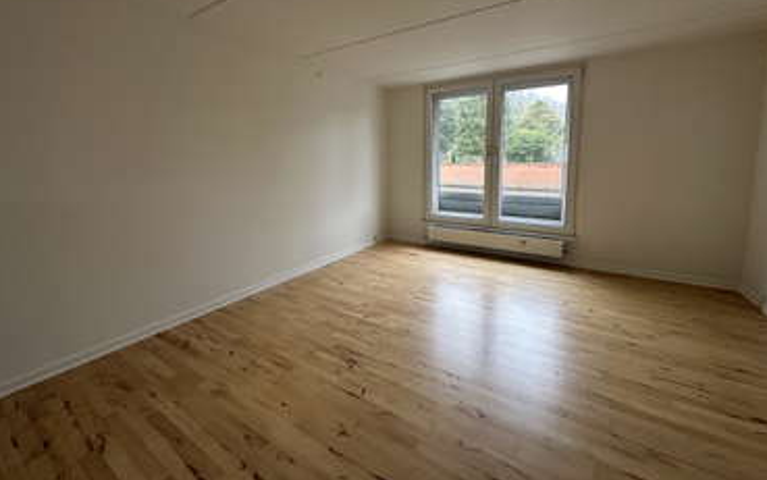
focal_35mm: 15
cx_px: 381
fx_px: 314
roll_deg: +0.1
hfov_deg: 101.4
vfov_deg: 74.1
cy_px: 193
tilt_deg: -5.7
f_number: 2.2
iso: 250
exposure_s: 1/99
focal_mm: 2.22
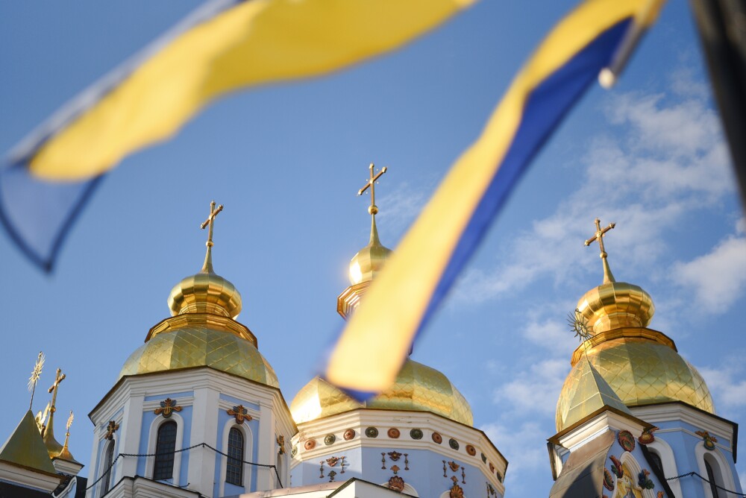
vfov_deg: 23.4
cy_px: 249
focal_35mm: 58
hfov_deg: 34.5
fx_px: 1203
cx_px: 373
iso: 250
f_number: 2.8
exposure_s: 1/2500
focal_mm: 58
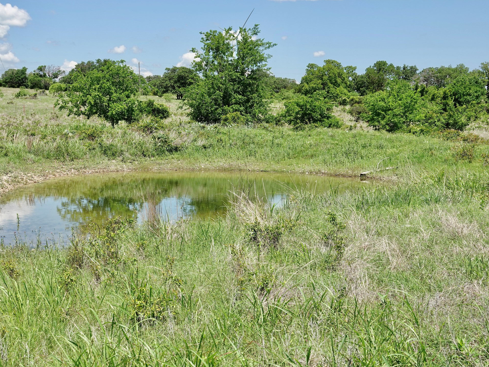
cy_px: 182
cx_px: 222
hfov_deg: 39.6
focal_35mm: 48
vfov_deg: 30.3
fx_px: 678
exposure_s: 1/640
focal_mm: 16.31
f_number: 4
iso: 100
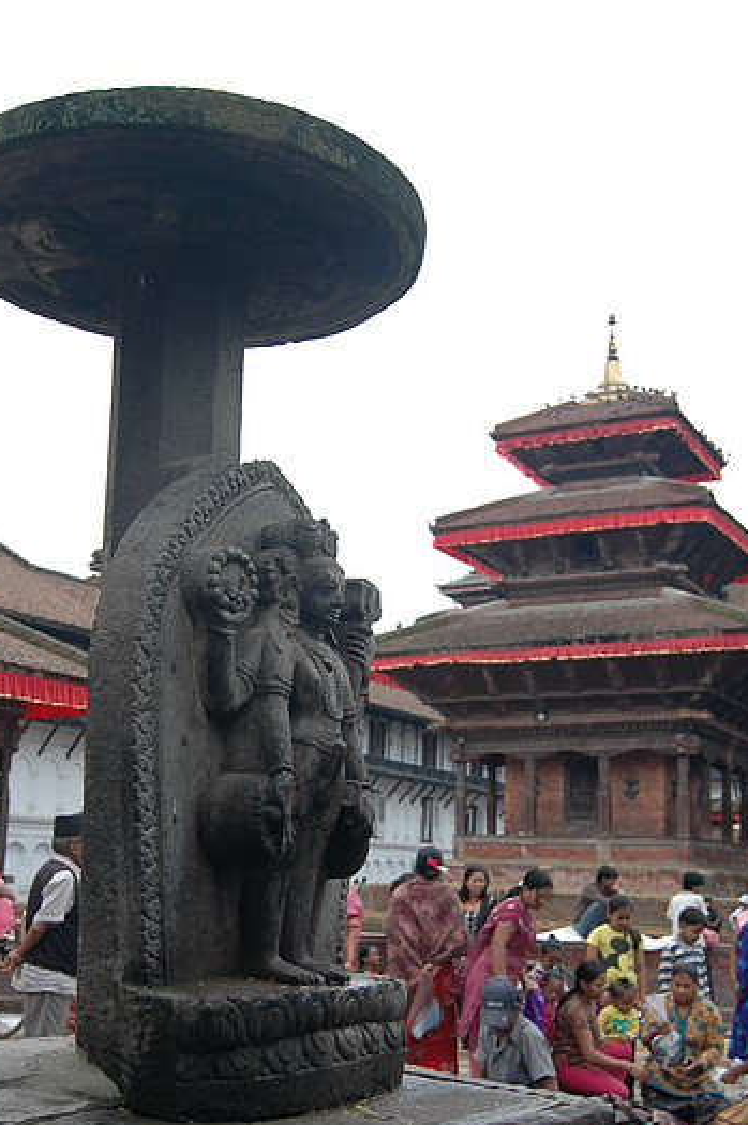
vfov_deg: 44.2
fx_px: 1374
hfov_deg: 30.4
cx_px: 297
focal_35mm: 44
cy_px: 707
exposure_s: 1/125
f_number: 4
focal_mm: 22
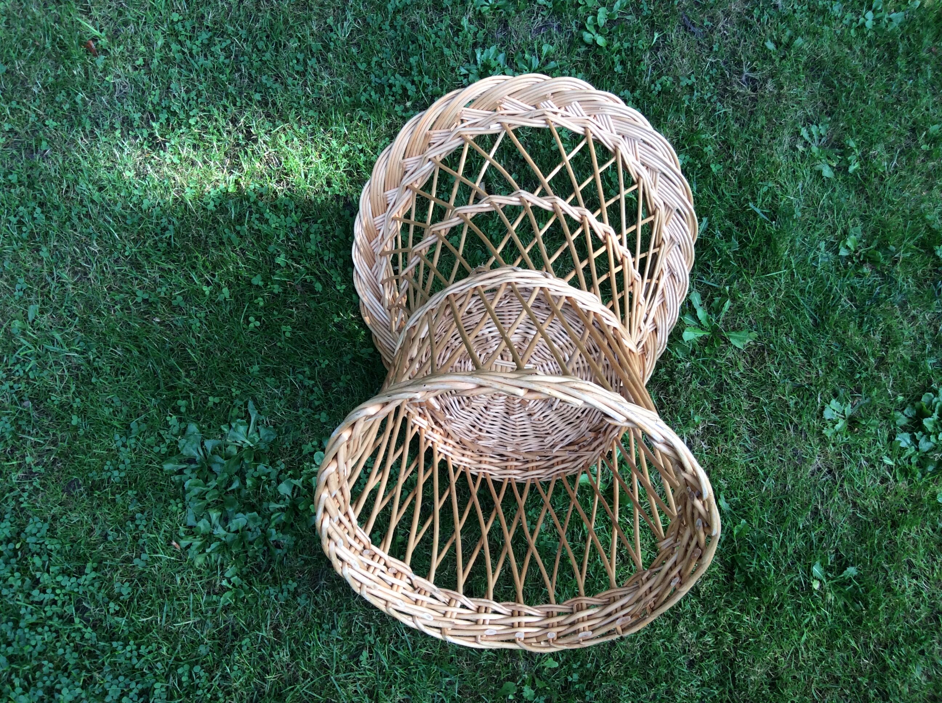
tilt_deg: -68.1
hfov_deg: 56.9
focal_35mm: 32
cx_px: 471
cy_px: 352
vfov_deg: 44.1
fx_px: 870
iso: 32
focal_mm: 3.3
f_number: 2.4
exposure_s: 1/123
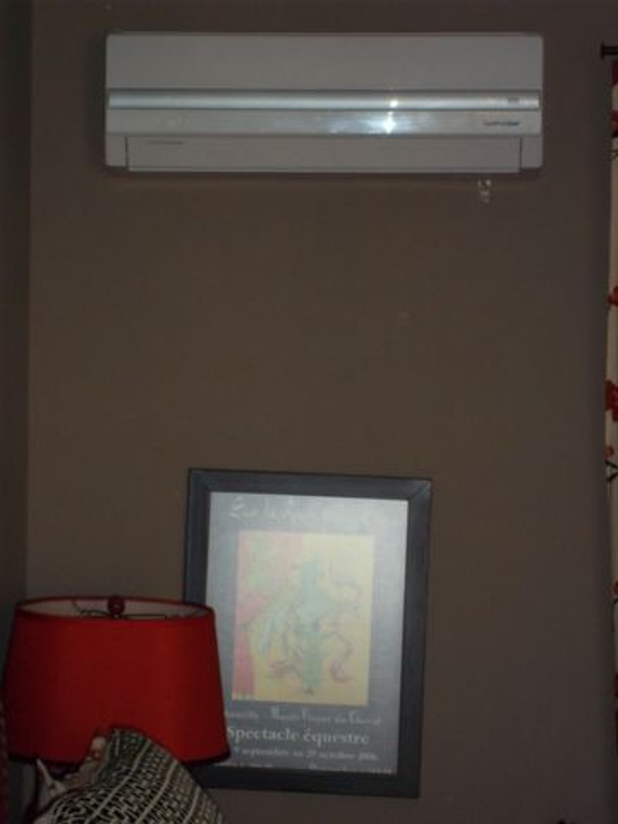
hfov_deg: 13.7
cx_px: 309
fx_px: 2571
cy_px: 412
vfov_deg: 18.2
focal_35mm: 108
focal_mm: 19.5
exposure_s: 1/60
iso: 320
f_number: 5.6
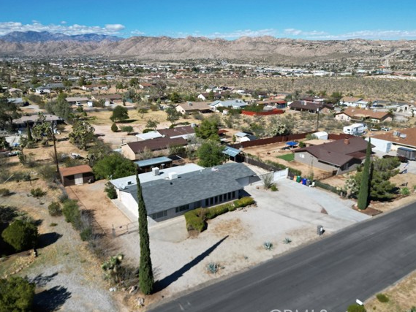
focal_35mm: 27
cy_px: 151
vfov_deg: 51.4
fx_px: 325
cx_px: 197
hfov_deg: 65.3
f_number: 1.7
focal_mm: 6.72
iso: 110
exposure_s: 1/3200
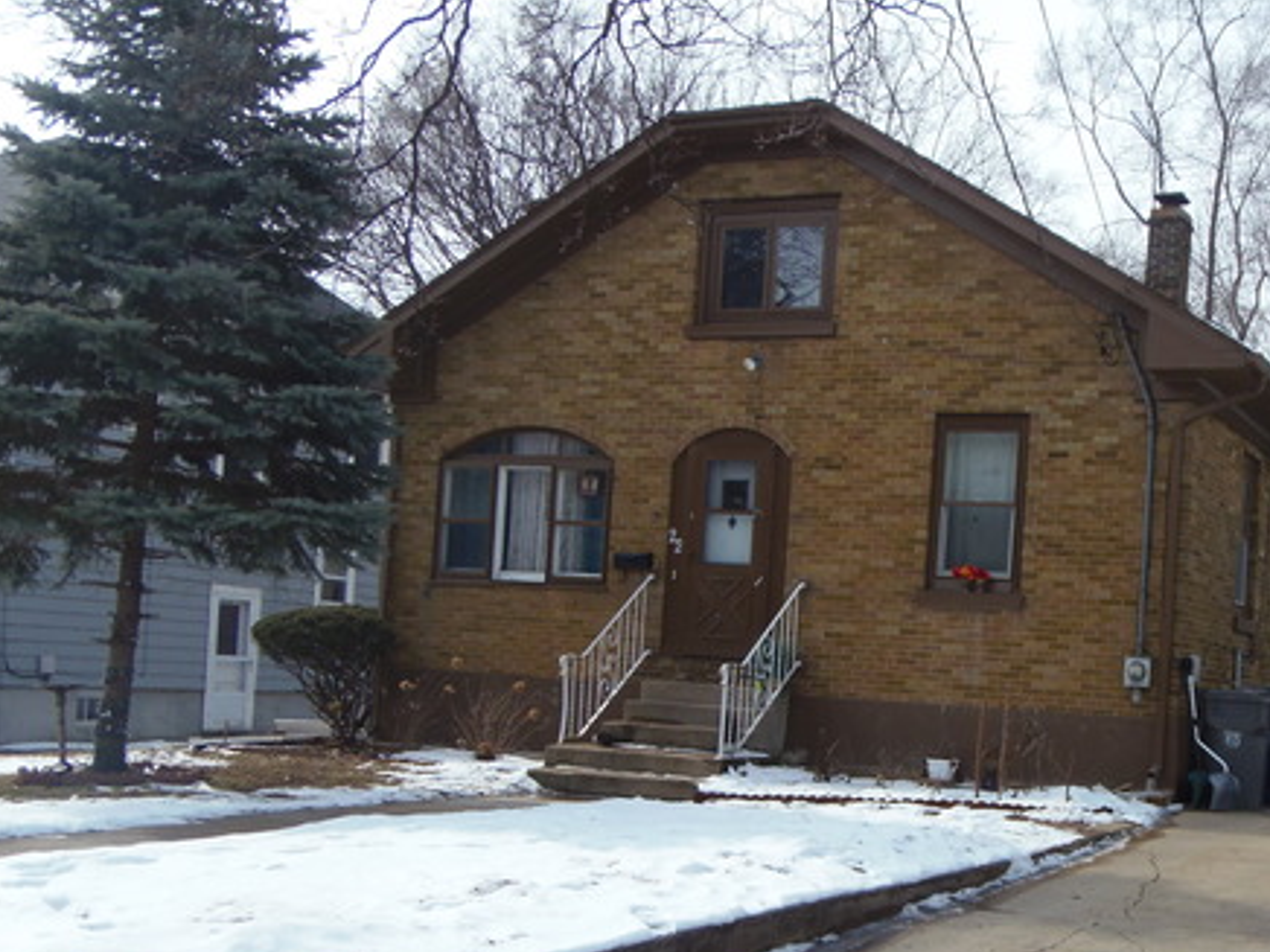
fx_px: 1614
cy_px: 693
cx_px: 909
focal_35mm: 44
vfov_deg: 32.4
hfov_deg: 42.0
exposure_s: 1/640
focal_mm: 5.5
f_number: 3.2
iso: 64
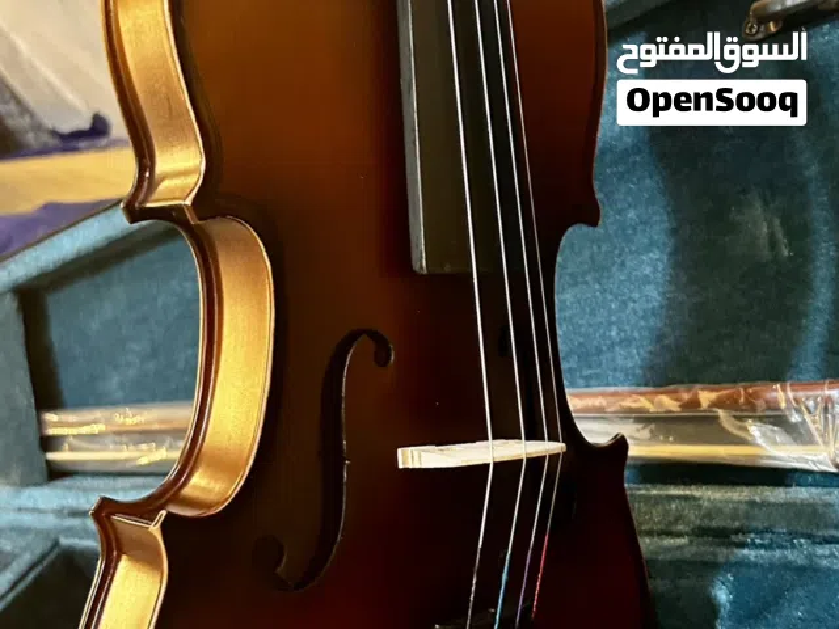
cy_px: 314
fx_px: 630
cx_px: 420
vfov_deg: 53.1
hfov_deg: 67.3
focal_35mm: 26
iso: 320
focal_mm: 5.7
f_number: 1.5
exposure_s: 1/50
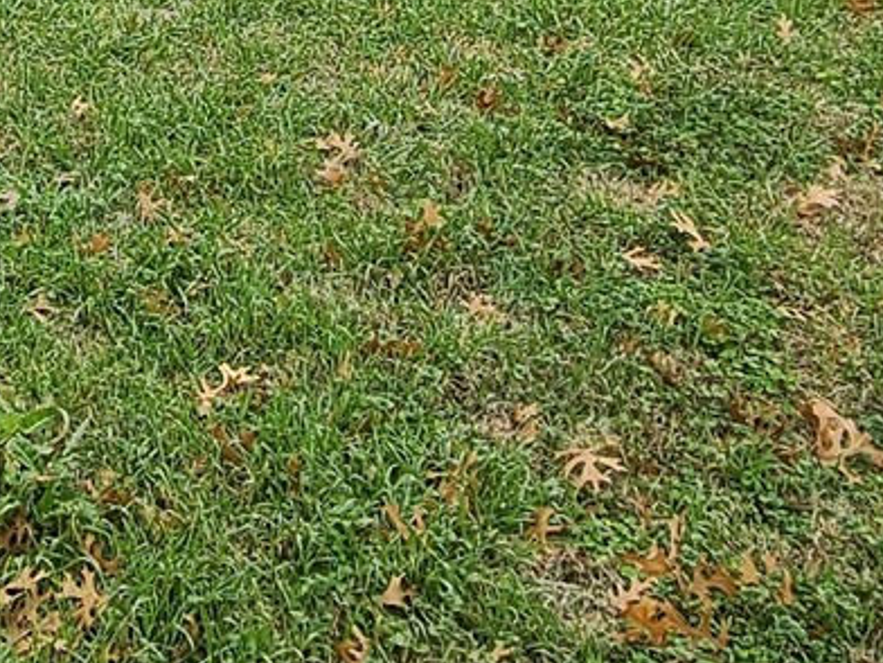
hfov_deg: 26.0
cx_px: -135
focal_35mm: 68
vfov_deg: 19.5
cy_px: -253
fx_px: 1735
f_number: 2.2
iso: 64
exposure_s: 1/805
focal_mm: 2.2
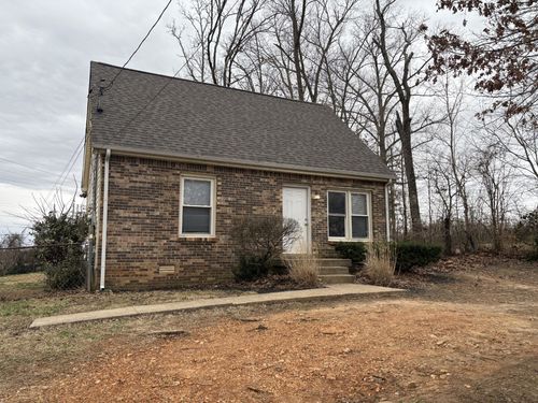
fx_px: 404
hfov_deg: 67.3
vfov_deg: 53.1
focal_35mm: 26
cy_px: 202
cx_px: 269
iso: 50
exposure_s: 1/1420
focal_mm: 5.96
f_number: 1.6
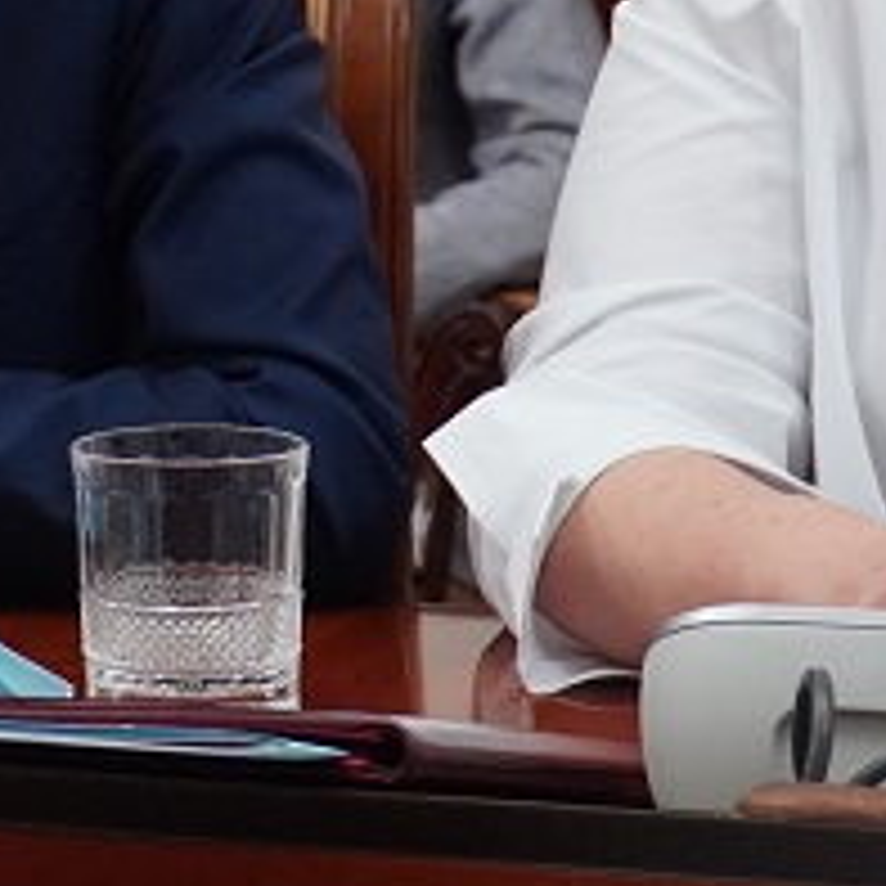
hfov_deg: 10.1
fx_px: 4892
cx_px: -247
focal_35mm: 169
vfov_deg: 10.2
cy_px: -63
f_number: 4
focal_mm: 29
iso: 2000
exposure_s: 1/200
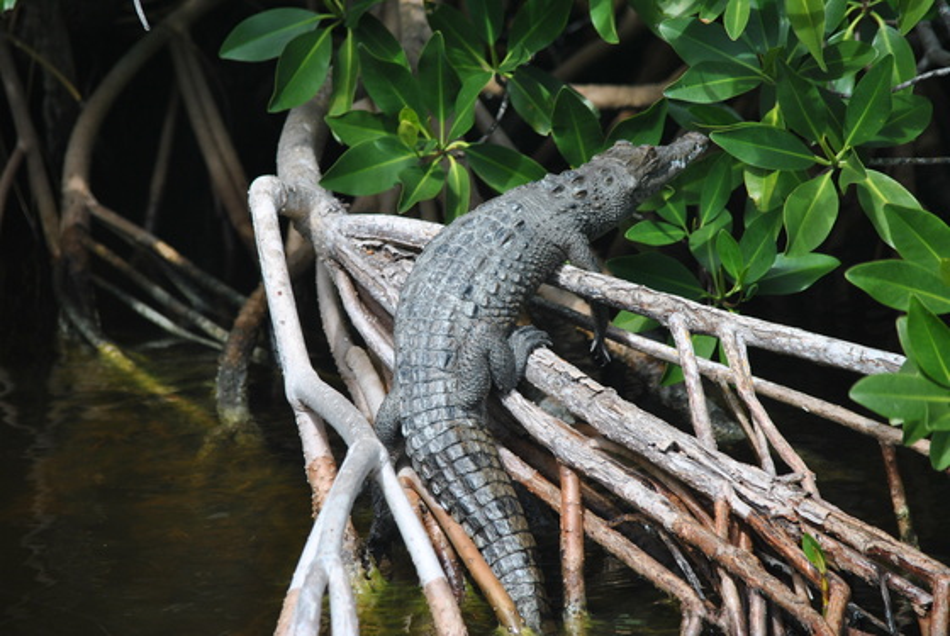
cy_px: 318
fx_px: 6143
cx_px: 475
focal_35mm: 232
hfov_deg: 8.8
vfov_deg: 5.9
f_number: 5
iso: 200
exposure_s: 1/640
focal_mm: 155
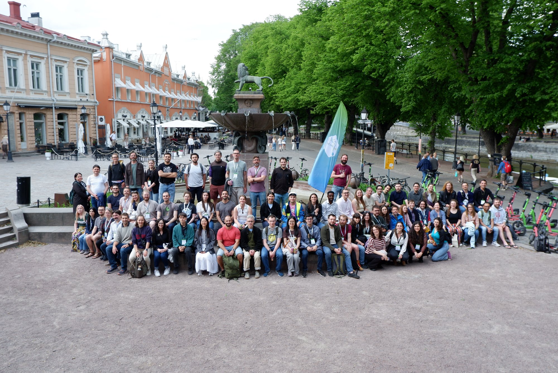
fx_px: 465
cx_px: 279
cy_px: 186
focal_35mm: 30
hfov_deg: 61.9
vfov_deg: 43.7
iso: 200
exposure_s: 1/125
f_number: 4.2
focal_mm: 20.3
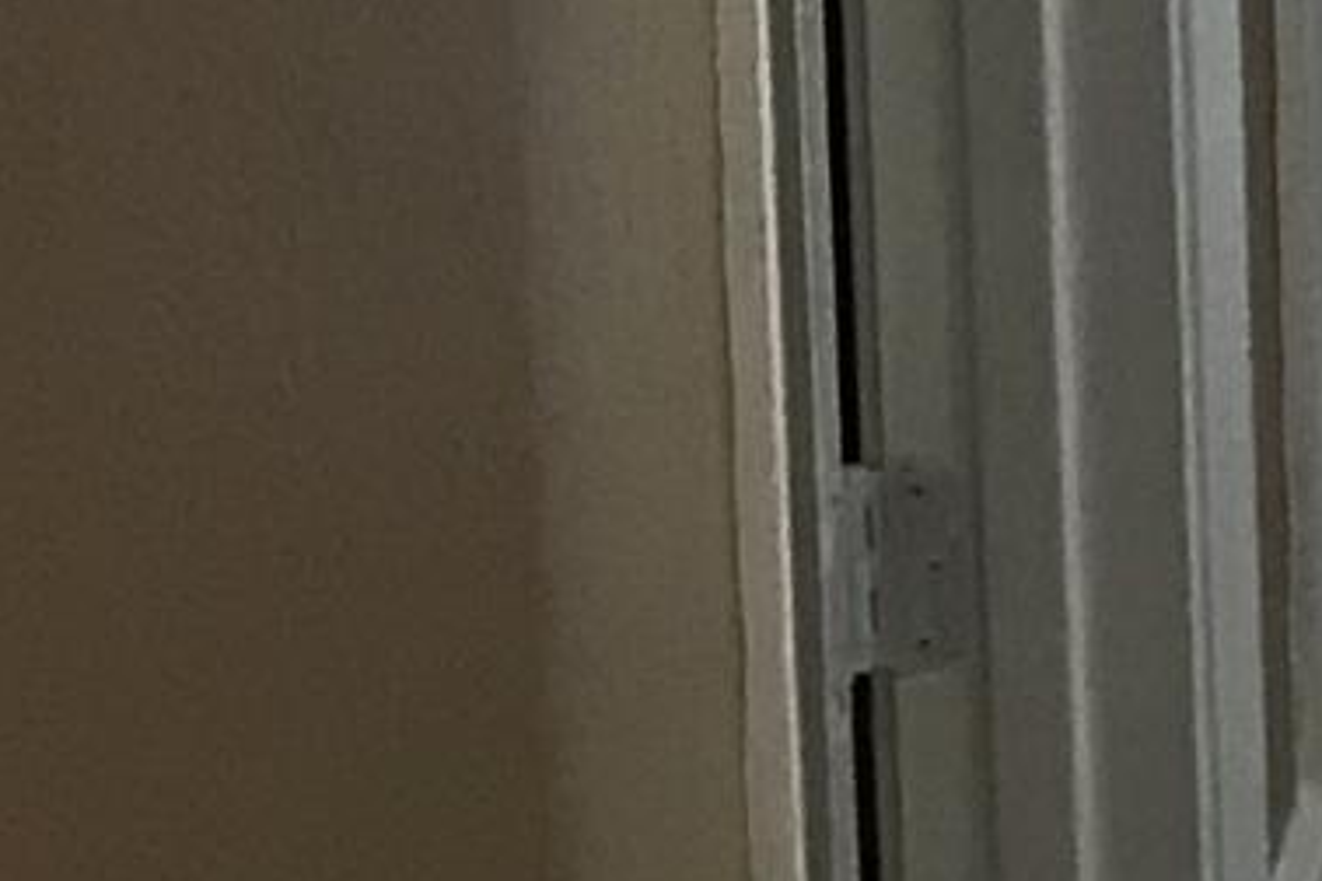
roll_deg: +0.9
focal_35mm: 231
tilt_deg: -7.5
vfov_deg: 5.5
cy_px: -1916
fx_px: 8482
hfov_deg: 8.3
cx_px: 3057
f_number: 1.8
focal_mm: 3.99
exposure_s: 1/15
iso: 50
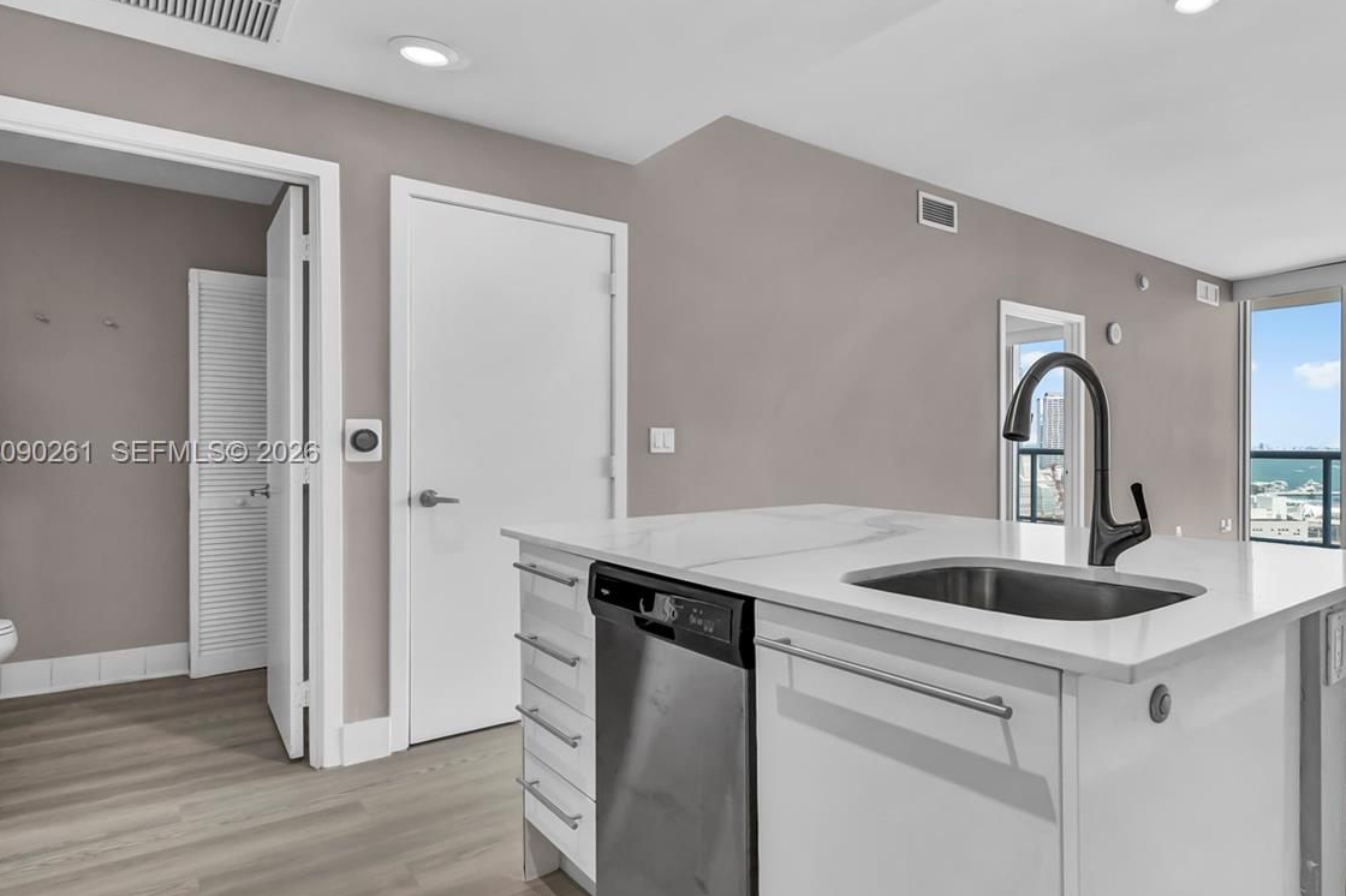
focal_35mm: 20
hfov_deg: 81.0
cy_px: 454
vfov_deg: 61.9
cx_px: 906
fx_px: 748
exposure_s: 1/80
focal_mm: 14
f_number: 7.1
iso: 400
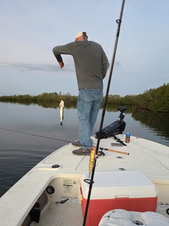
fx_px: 182
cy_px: 134
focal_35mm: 28
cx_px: 76
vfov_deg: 62.9
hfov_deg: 49.7
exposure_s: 1/120
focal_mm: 6.3
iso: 400
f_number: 1.7
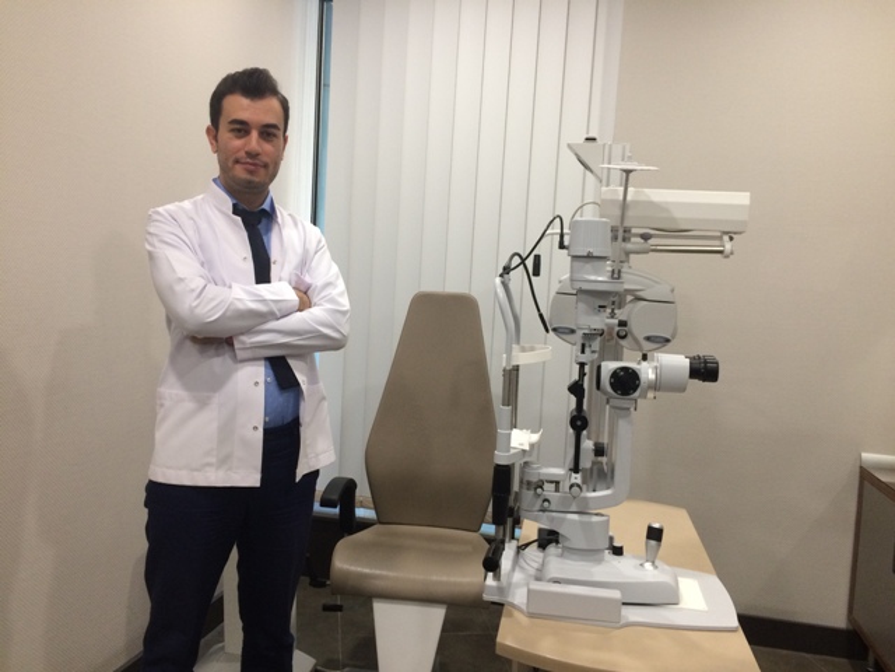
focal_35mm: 29
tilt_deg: -5.4
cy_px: 336
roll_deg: -2.2
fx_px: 750
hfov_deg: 61.7
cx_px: 448
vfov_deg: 48.2
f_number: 2.2
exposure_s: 1/33
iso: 80
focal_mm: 4.15
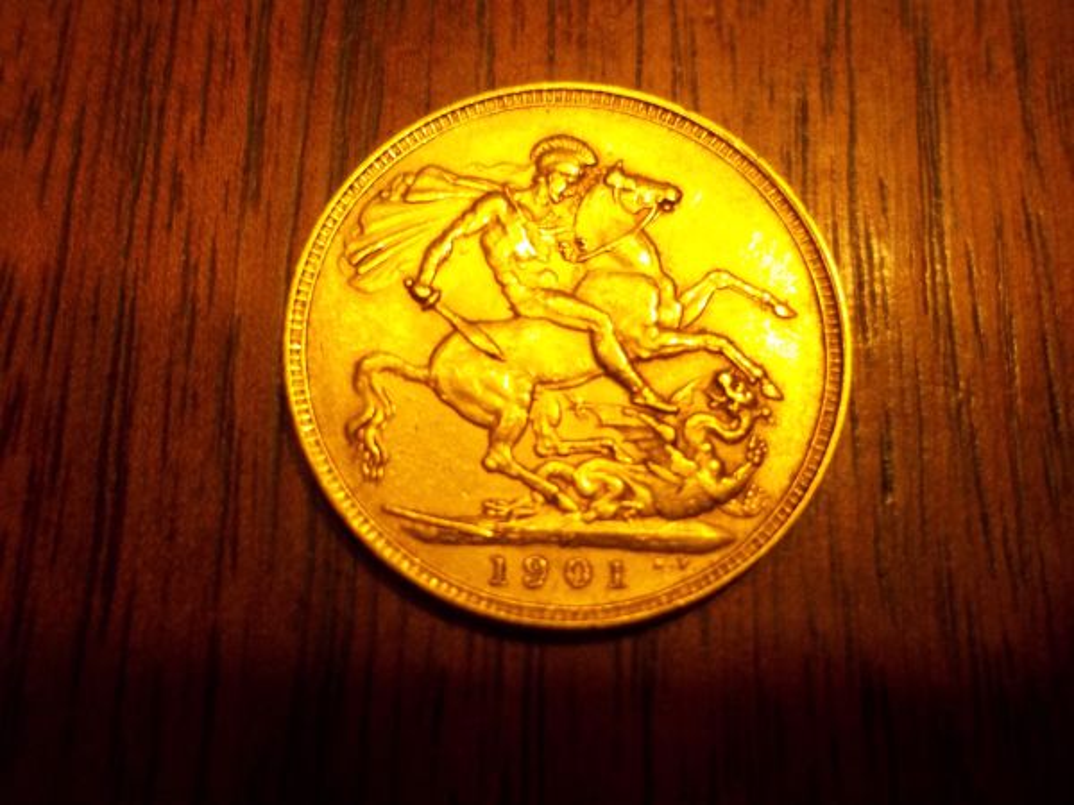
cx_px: 537
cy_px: 402
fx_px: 1117
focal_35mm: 36
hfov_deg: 51.4
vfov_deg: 39.7
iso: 160
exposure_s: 1/15
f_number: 3.1
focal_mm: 6.5
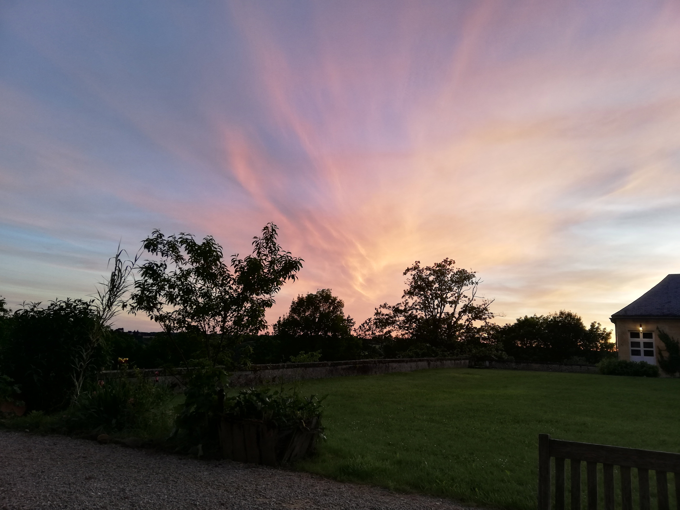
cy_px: 255
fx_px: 530
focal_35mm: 27
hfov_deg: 65.3
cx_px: 340
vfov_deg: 51.4
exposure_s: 1/50
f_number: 2.2
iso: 64
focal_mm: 3.81
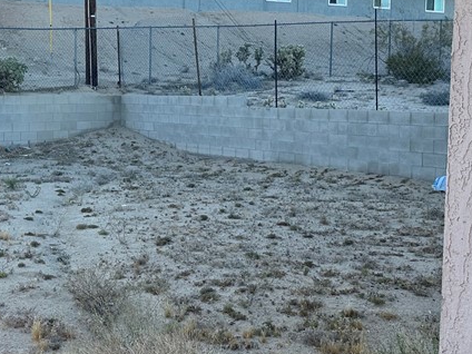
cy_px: 173
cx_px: 130
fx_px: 791
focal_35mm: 58
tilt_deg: -4.0
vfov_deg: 25.2
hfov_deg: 32.7
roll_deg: -1.2
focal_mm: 6.86
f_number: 1.78
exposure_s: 1/943
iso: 80
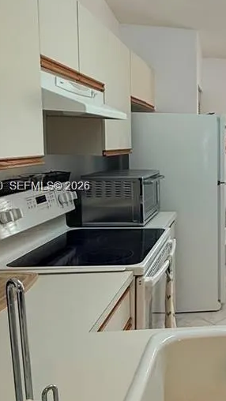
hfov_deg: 27.1
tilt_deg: -5.5
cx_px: 299
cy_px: 187
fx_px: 383
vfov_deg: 55.2
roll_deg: -1.4
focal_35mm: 36
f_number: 2.2
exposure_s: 1/120
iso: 100
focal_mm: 2.22
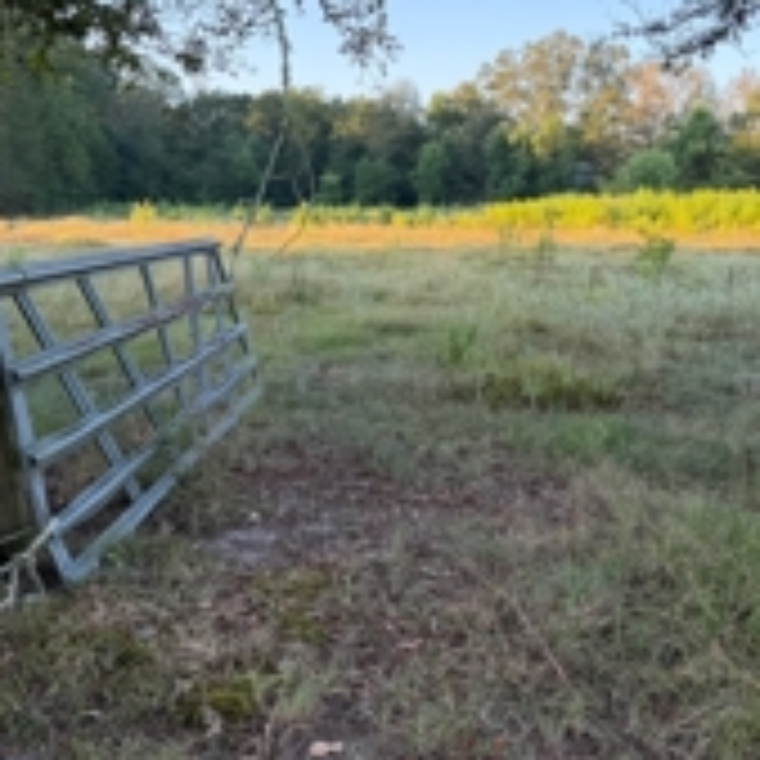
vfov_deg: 36.7
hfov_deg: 36.6
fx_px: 1143
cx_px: 474
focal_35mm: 46
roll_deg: -0.4
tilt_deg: -4.5
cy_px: 304
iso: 80
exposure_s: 1/414
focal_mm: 6.76
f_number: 1.78
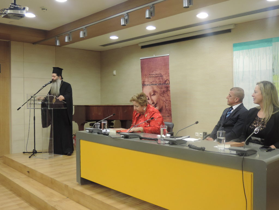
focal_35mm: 35
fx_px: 282
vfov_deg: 40.7
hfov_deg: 52.6
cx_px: 140
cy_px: 105
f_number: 3.3
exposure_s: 1/25
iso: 400
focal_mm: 6.2
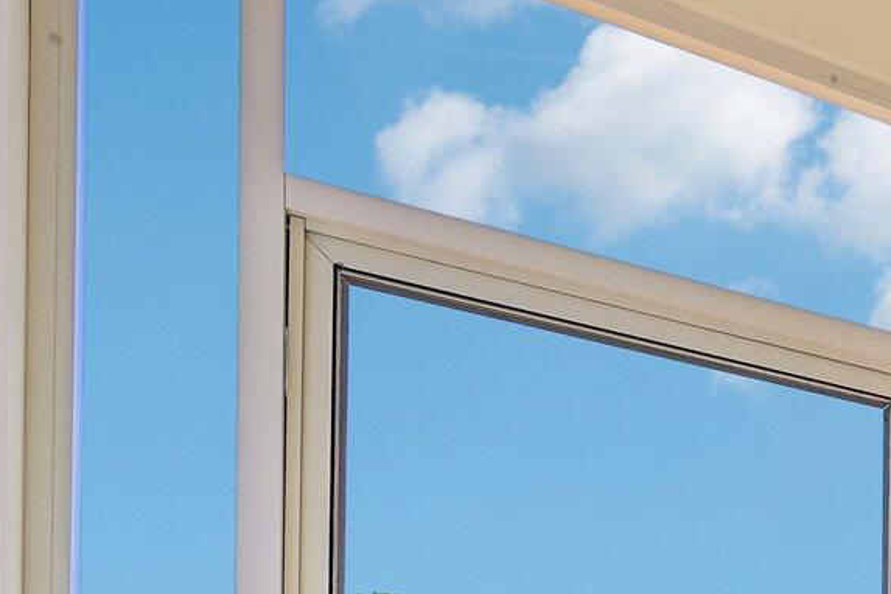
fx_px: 1237
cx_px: 1376
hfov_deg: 26.6
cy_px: 910
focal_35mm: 50
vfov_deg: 22.0
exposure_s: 1/160
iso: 100
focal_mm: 14
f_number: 8
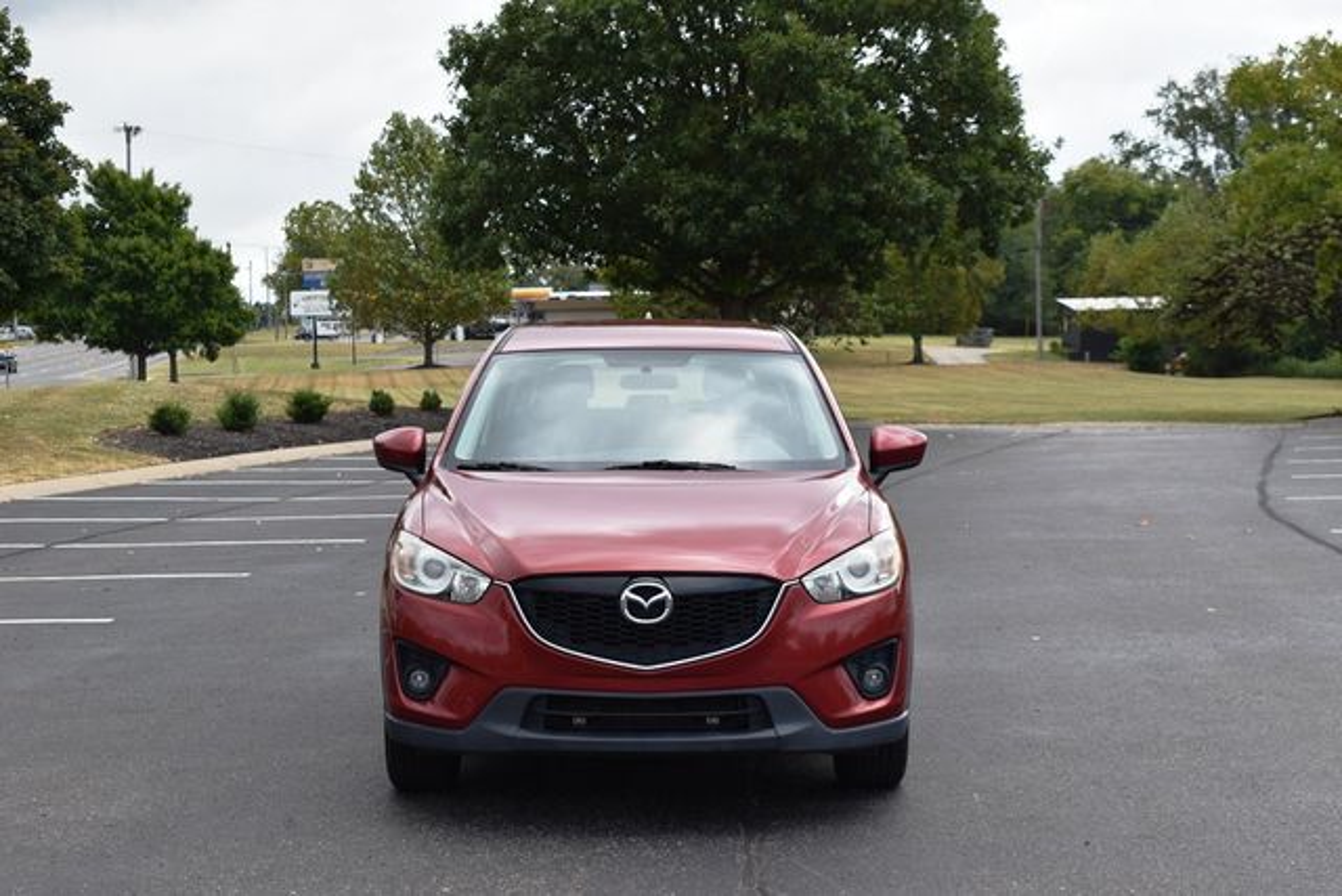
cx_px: 671
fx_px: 2517
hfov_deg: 29.9
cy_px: 448
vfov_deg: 20.2
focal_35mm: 68
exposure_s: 1/250
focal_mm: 45
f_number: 8
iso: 140
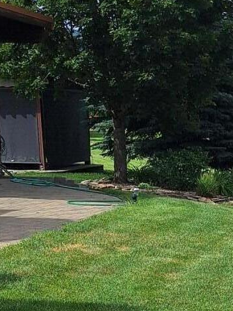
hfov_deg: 14.2
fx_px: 879
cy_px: 326
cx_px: 346
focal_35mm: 98
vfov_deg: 19.3
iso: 40
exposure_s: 1/3322
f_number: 1.8
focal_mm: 5.54
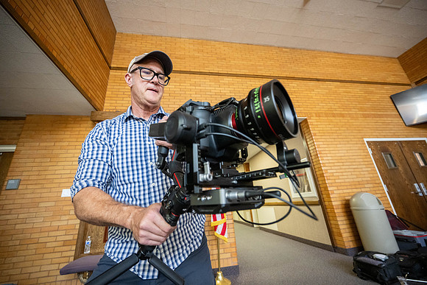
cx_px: 214
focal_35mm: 14
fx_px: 166
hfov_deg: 104.2
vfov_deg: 81.2
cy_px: 142
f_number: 4
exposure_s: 1/125
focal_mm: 14
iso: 3200
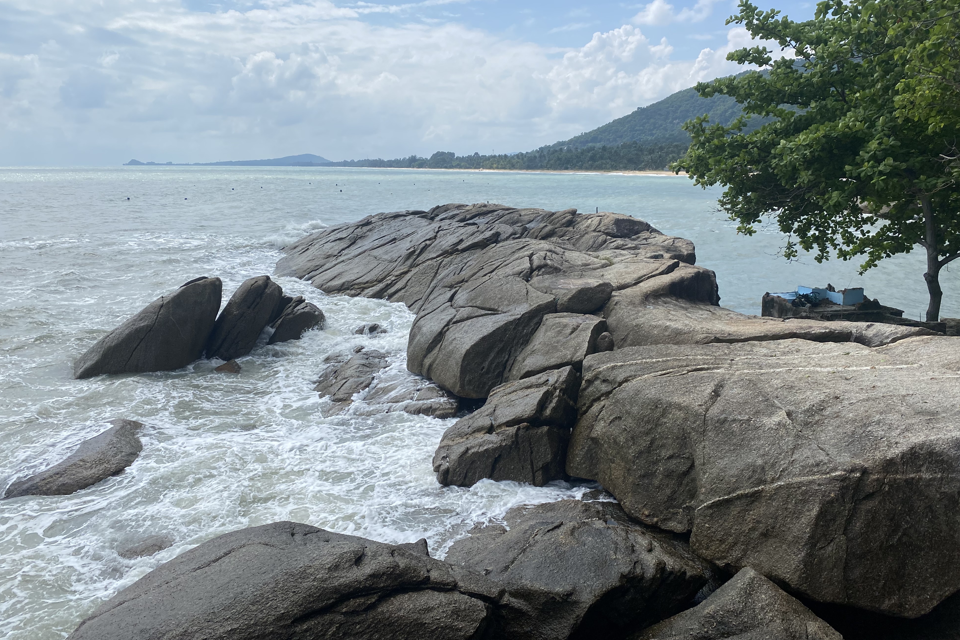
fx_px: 747
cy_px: 282
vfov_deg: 46.3
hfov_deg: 65.5
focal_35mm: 28
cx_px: 476
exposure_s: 1/6757
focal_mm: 4.25
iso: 32
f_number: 1.8
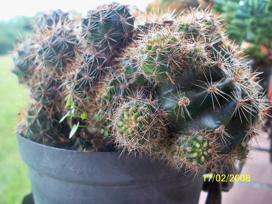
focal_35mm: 35
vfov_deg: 40.7
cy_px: 102
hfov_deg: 52.6
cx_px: 136
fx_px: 275
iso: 100
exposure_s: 1/80
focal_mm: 6.3
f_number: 3.1
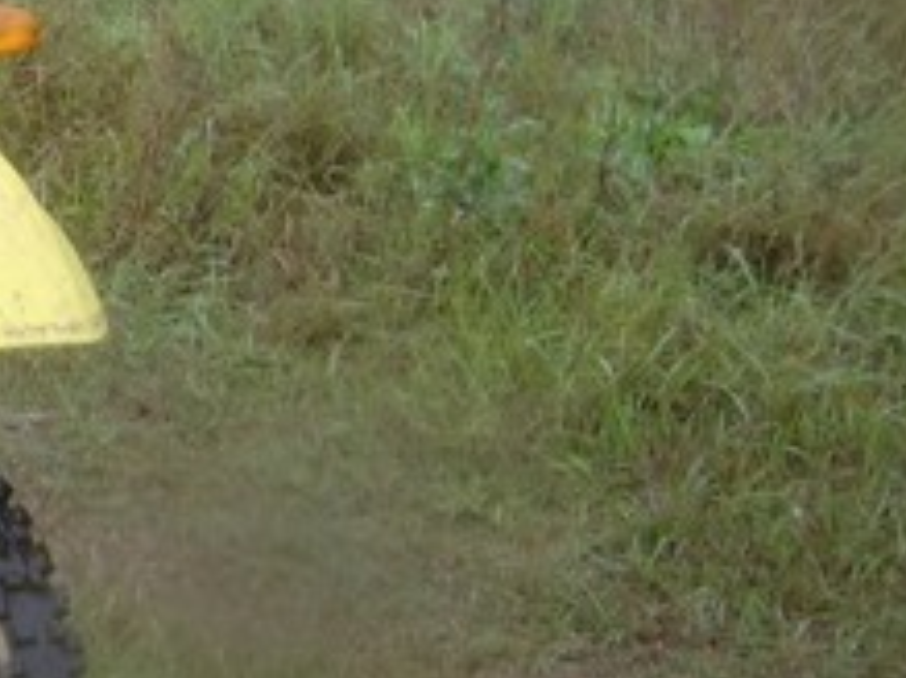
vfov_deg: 10.6
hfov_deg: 13.6
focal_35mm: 139
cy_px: 141
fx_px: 3636
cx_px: -339
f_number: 3.9
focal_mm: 6.66
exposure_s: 1/60
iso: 64
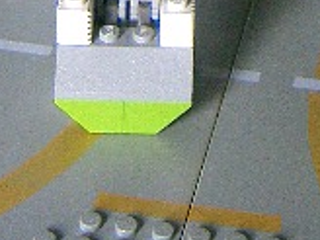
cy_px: -326
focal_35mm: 152
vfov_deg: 8.9
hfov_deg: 12.8
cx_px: 328
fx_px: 1405
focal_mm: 8
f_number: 2.8
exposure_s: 1/60
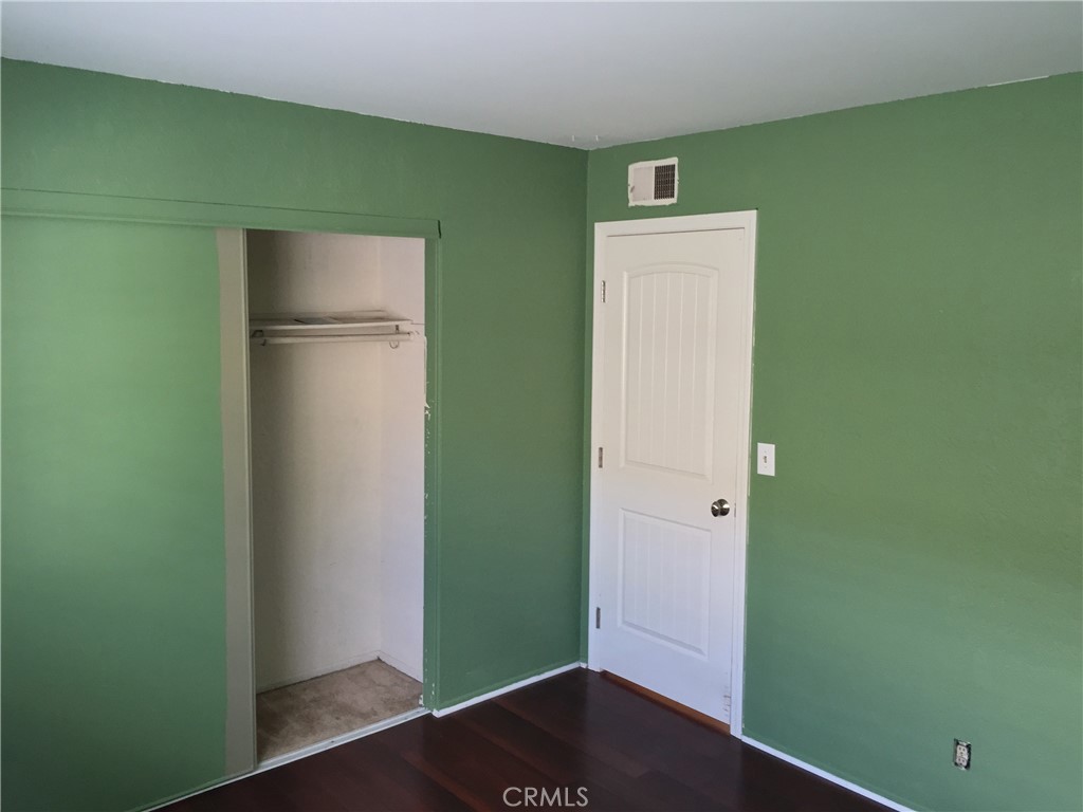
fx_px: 907
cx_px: 542
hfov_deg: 61.7
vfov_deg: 48.2
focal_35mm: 29
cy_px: 406
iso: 125
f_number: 2.2
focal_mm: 4.15
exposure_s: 1/30
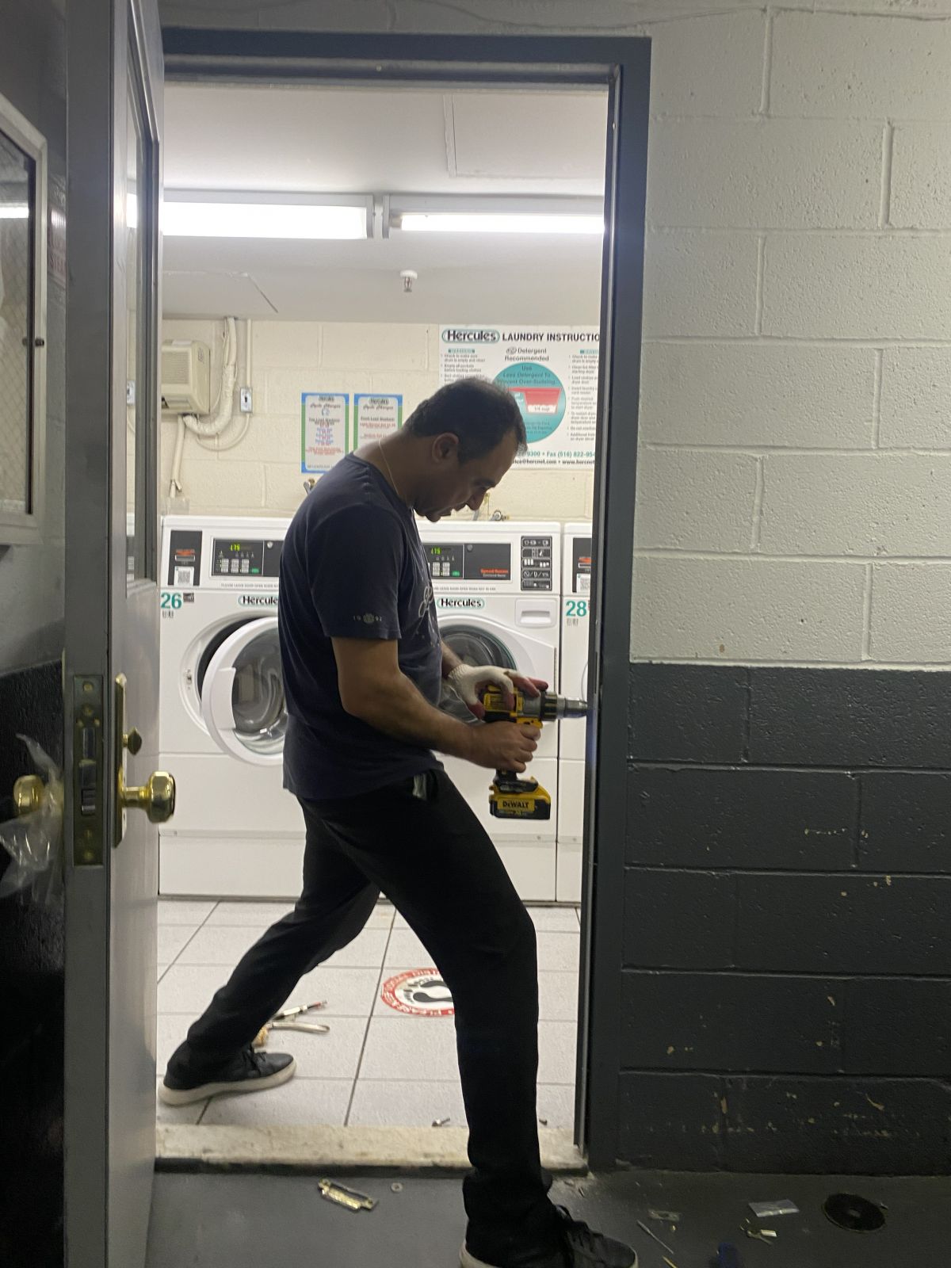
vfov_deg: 67.3
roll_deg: -1.2
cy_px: 634
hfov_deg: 53.1
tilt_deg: -2.8
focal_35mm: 26
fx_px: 952
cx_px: 476
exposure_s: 1/54
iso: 80
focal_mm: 4.25
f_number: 1.8
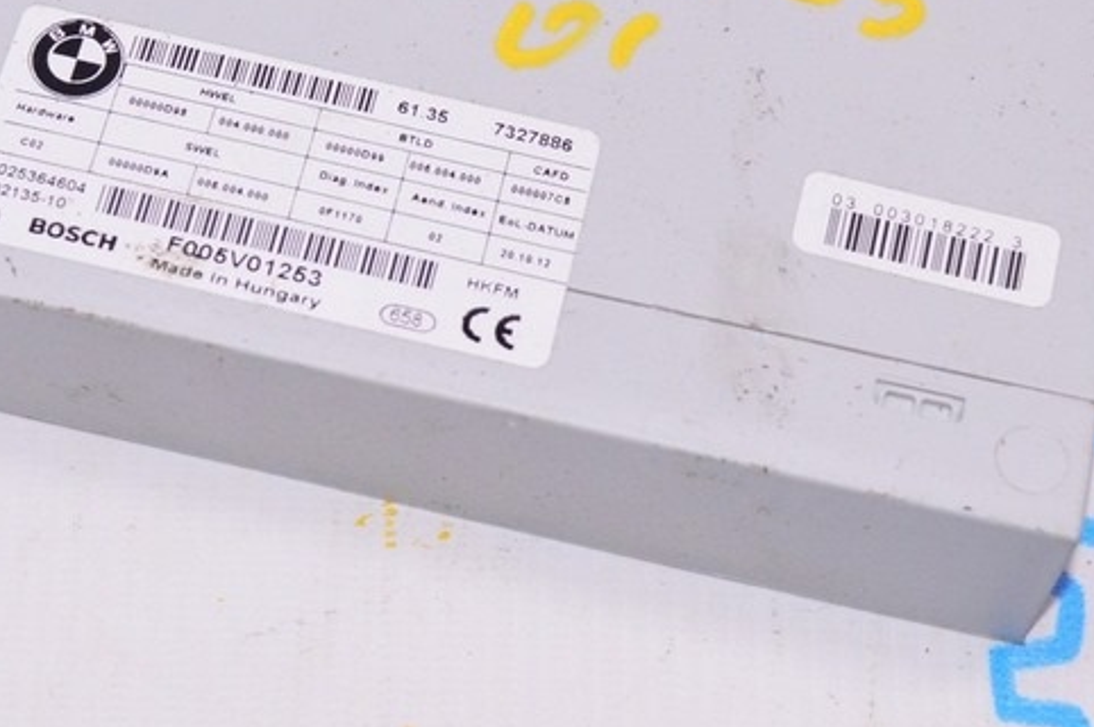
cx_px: 390
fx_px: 3095
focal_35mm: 102
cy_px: 51
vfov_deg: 13.3
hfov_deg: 20.0
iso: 1600
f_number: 8
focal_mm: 32
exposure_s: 1/200
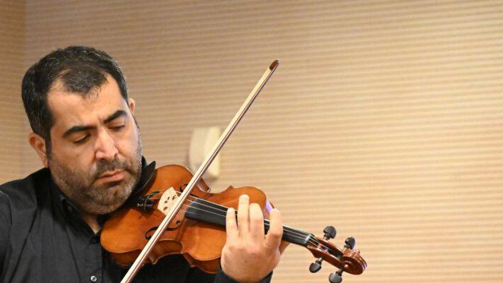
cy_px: 219
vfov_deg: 4.5
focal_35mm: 271
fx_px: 3614
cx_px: 143
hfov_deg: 8.0
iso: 22800
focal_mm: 180
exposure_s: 1/200
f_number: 6.3
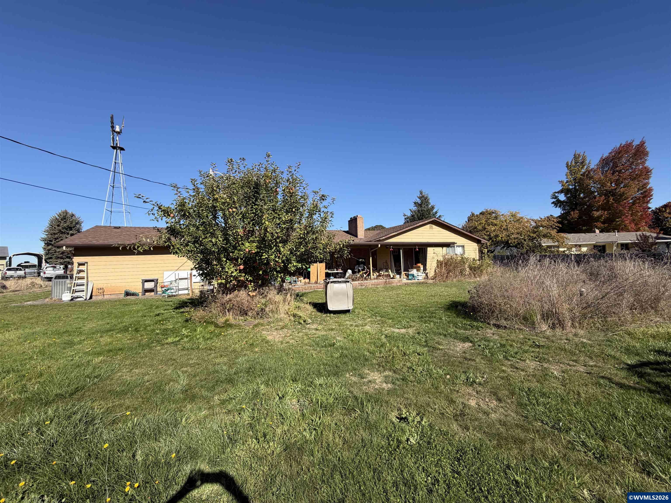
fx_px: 271
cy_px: 252
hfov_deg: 102.1
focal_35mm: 14
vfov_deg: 85.7
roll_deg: +2.2
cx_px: 336
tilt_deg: +3.0
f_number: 2.2
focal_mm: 2.22
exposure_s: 1/770
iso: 25
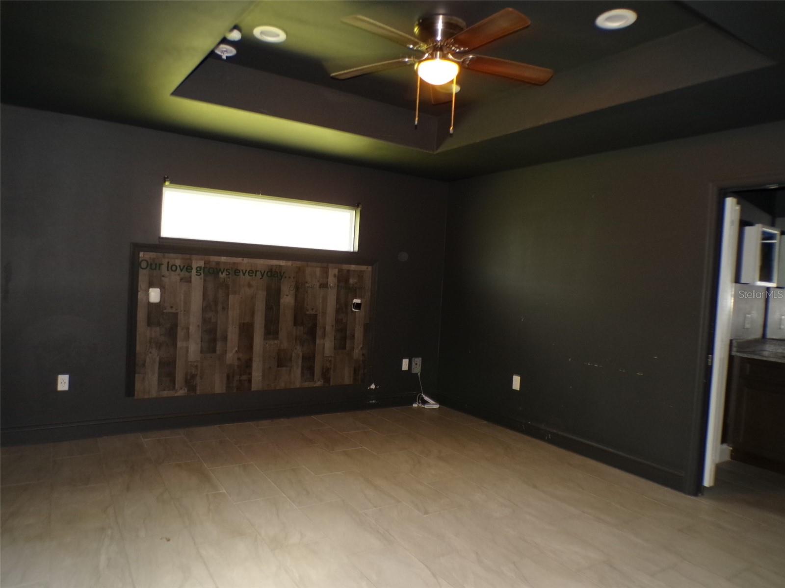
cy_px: 294
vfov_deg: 56.8
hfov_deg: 71.6
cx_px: 392
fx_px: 544
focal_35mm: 24
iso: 209
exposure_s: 1/17
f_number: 3
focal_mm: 4.3
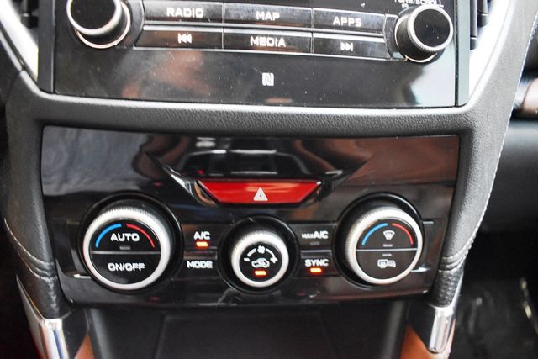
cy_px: 180
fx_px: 404
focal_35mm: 27
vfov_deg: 48.0
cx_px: 269
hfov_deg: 67.4
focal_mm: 18
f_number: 3.5
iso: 2500
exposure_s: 1/125
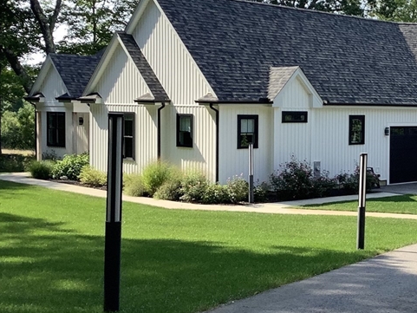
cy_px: 150
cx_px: 390
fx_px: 795
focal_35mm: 66
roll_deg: -1.2
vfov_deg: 22.3
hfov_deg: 28.1
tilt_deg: -2.9
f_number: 2.4
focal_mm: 3.3
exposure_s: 1/754
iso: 25
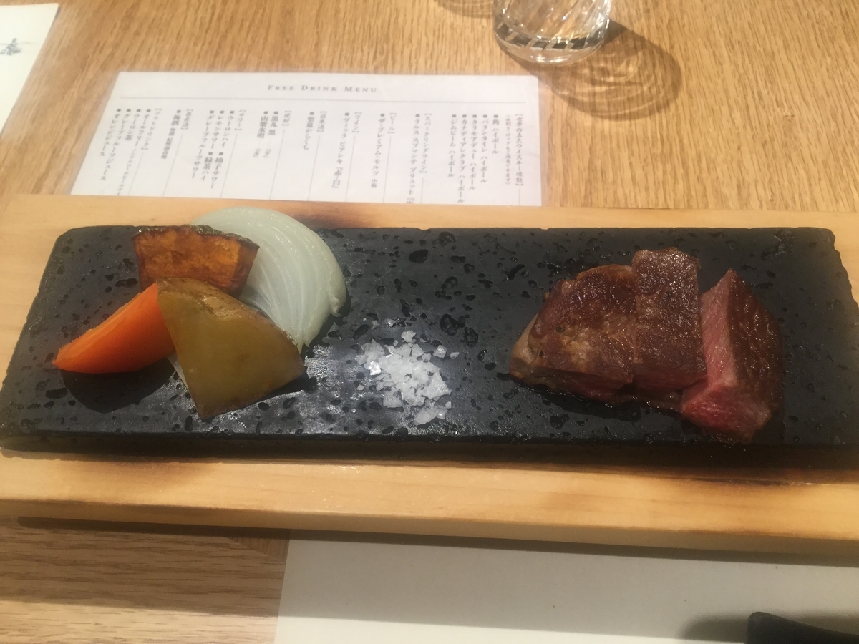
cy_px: 322
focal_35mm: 31
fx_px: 769
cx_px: 430
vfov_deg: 45.4
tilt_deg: -57.0
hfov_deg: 58.4
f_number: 2.4
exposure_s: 1/30
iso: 50
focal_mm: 3.3
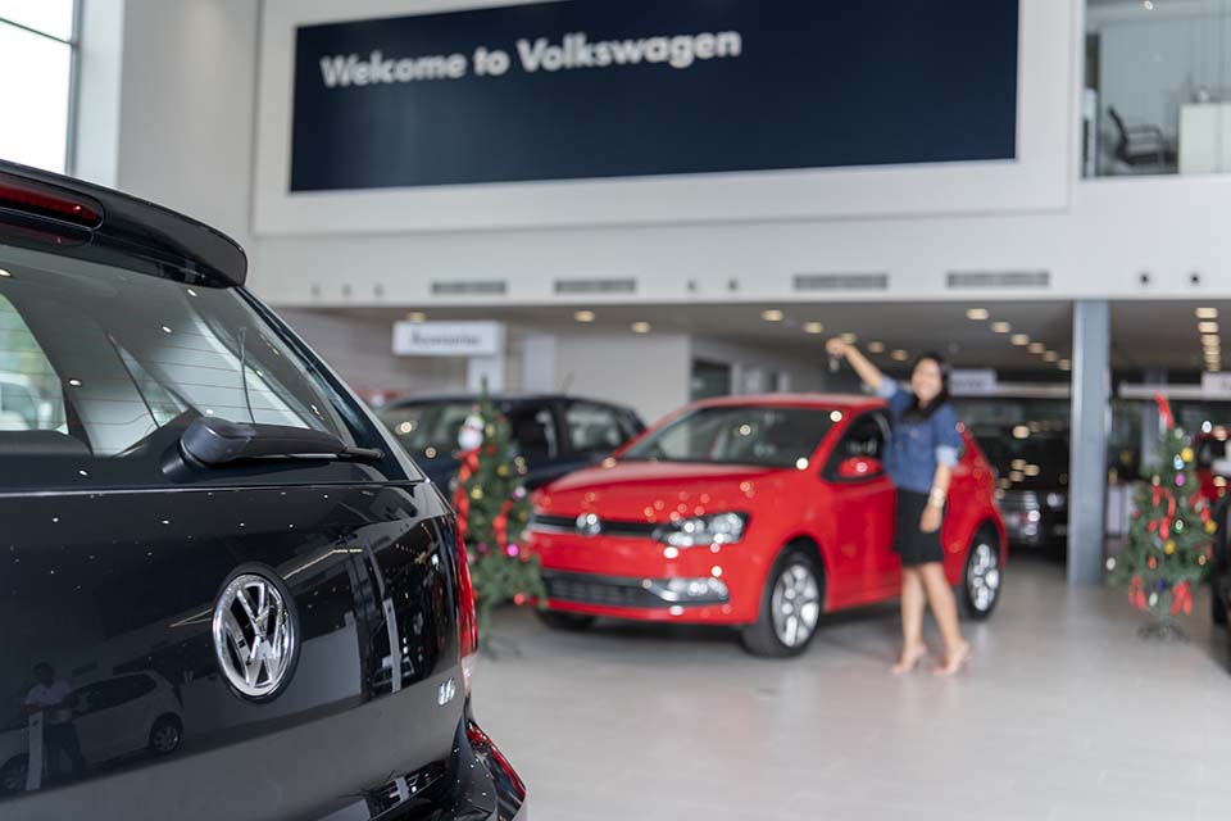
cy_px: 410
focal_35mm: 40
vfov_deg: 33.4
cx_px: 616
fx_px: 1368
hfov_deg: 48.5
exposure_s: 1/250
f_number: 2.8
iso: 100
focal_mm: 40
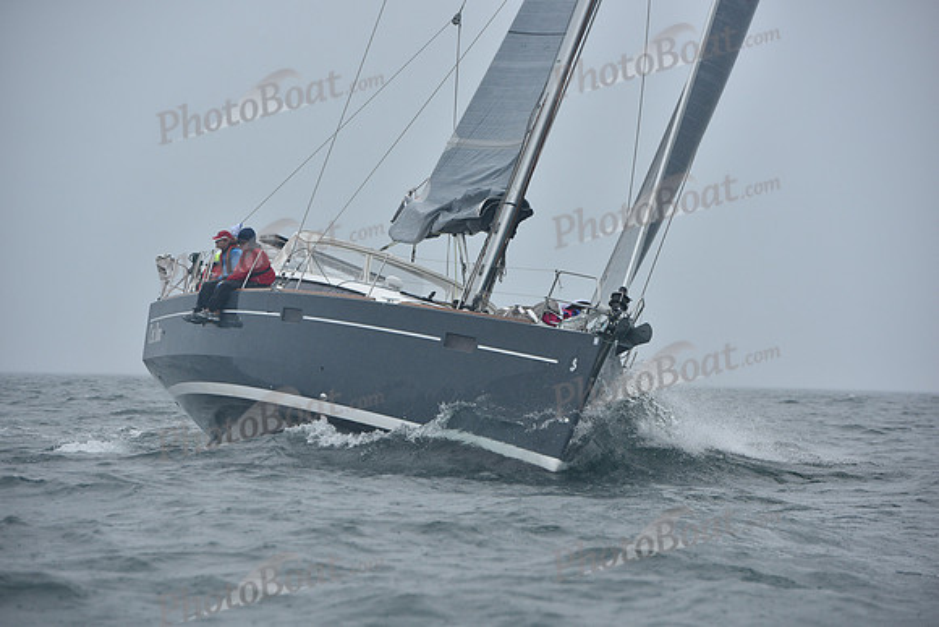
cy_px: 314
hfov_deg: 10.3
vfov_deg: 6.9
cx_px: 470
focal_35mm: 200
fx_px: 5218
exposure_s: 1/1000
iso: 320
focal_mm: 200
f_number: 7.1
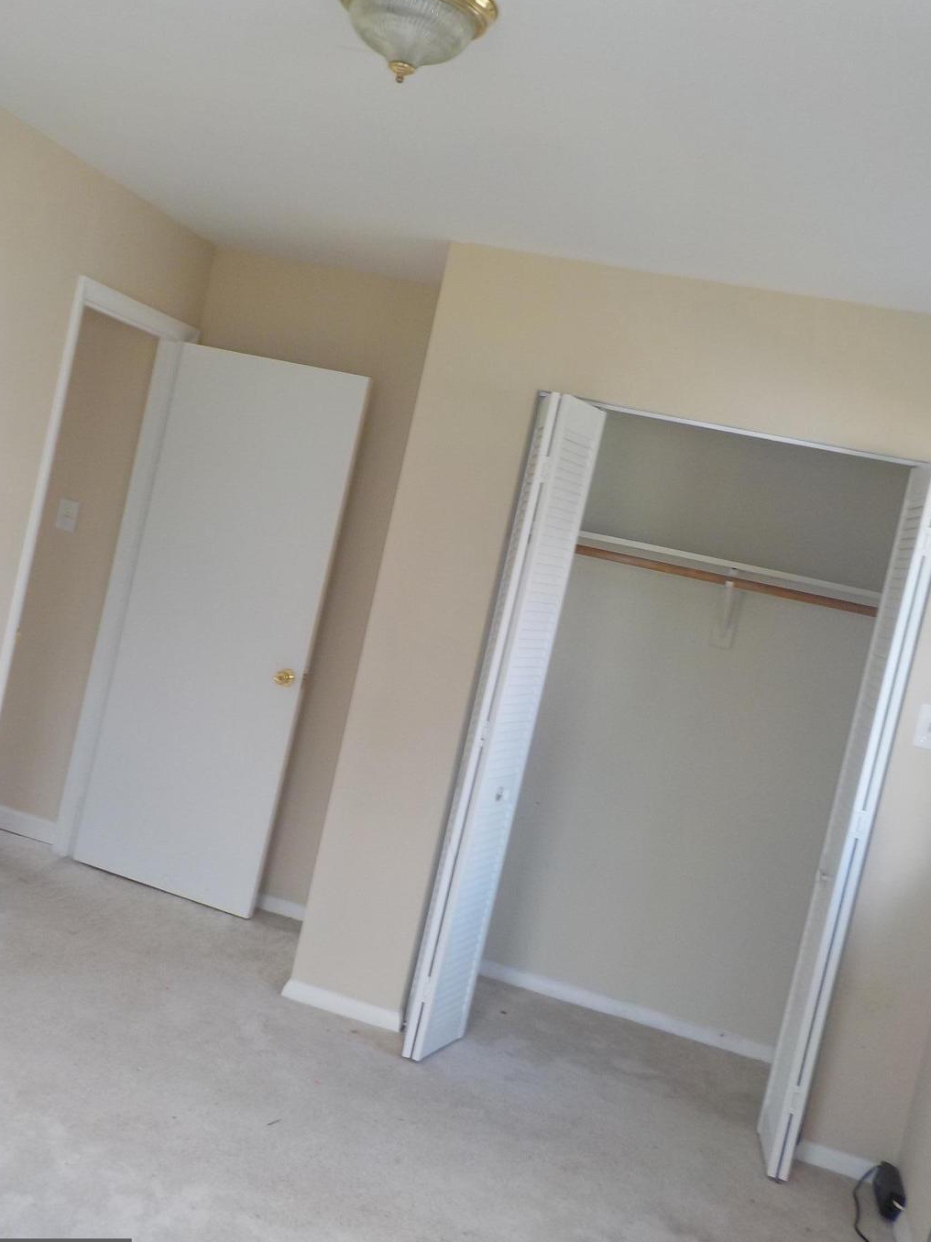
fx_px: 1219
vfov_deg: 54.0
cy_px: 610
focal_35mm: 34
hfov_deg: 41.8
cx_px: 431
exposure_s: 1/60
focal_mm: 4.1
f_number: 3.3
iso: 125
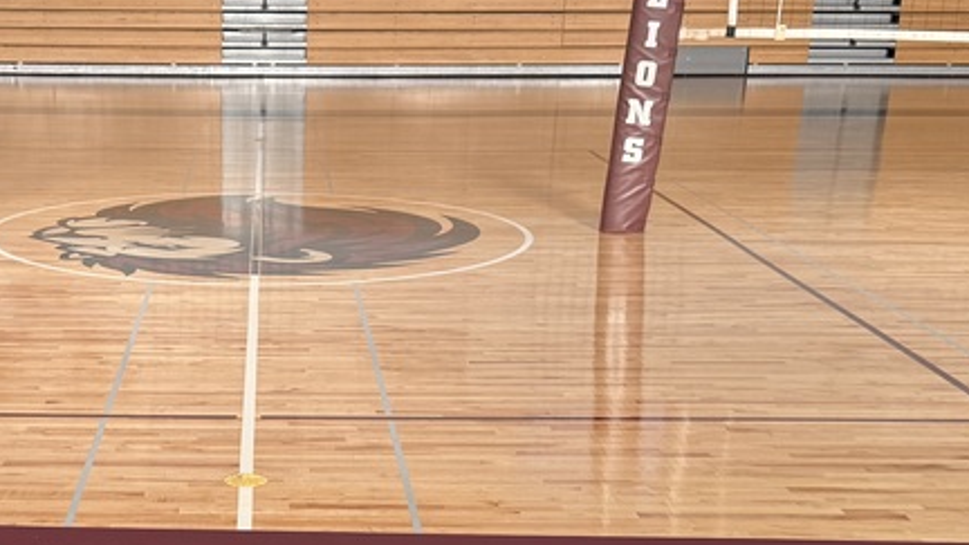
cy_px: 541
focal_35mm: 62
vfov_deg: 18.9
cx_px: 229
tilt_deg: -19.3
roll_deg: -0.2
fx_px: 1593
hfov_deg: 33.1
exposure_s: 1/121
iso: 125
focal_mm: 6.76
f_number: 1.78
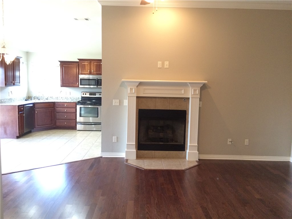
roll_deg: -0.9
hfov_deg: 61.7
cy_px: 110
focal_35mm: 29
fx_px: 245
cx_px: 146
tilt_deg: -5.1
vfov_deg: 48.2
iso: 250
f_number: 2.2
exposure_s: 1/30
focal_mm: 4.15
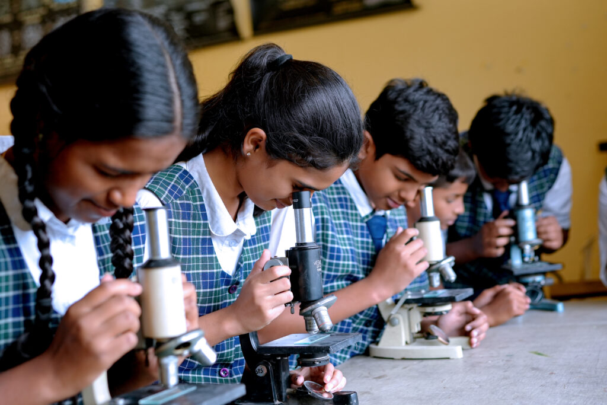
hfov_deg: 38.2
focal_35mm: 52
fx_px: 877
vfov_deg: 26.0
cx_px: 304
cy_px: 202
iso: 500
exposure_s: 1/500
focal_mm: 35
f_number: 2
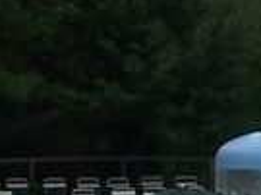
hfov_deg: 6.5
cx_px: 615
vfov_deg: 5.1
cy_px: 118
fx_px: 2177
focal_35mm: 289
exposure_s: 1/500
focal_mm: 6.3
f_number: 4
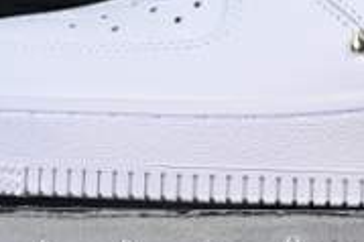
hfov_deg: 6.7
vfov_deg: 4.5
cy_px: -96
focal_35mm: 306
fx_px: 3091
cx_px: 399
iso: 160
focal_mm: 50
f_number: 8
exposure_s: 1/80
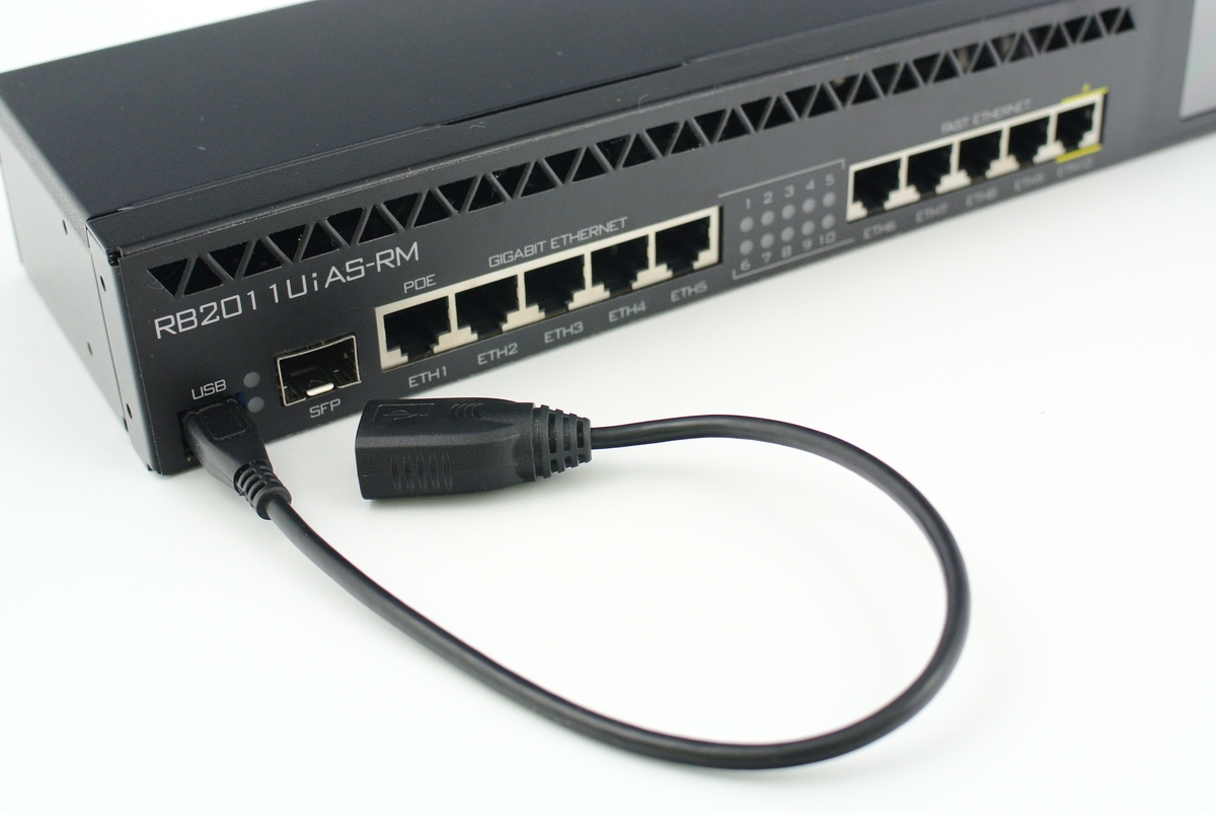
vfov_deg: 27.6
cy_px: 407
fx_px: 1657
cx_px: 608
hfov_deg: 40.3
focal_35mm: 49
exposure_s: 1/8
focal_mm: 18.5
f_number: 4
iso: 400
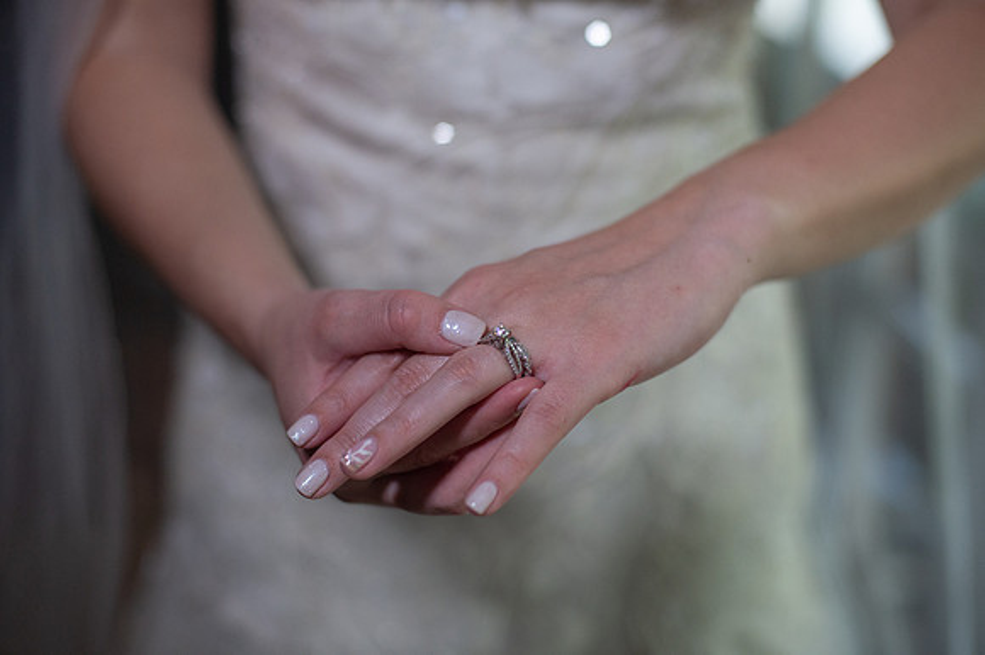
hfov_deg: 39.6
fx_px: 1367
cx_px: 492
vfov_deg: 27.0
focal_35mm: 50
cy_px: 328
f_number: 2.5
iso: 1000
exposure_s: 1/640
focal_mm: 50
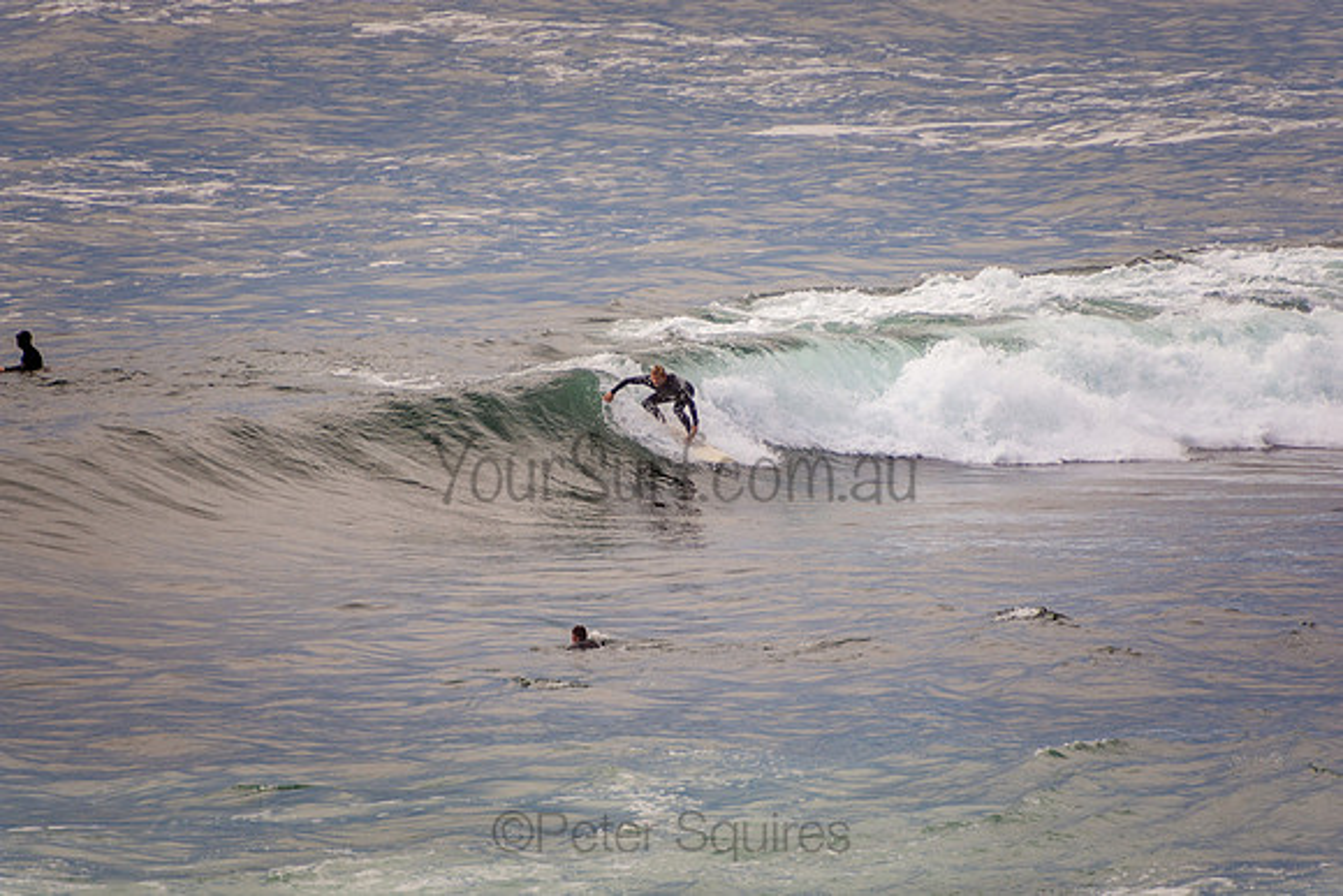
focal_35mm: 600
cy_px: 448
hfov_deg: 3.4
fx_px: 22388
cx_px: 672
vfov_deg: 2.3
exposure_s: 1/800
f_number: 5.6
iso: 250
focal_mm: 400
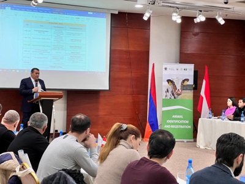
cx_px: 122
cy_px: 92
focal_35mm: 77
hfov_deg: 25.3
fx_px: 545
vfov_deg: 19.1
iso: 160
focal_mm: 9
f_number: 2.8
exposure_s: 1/50
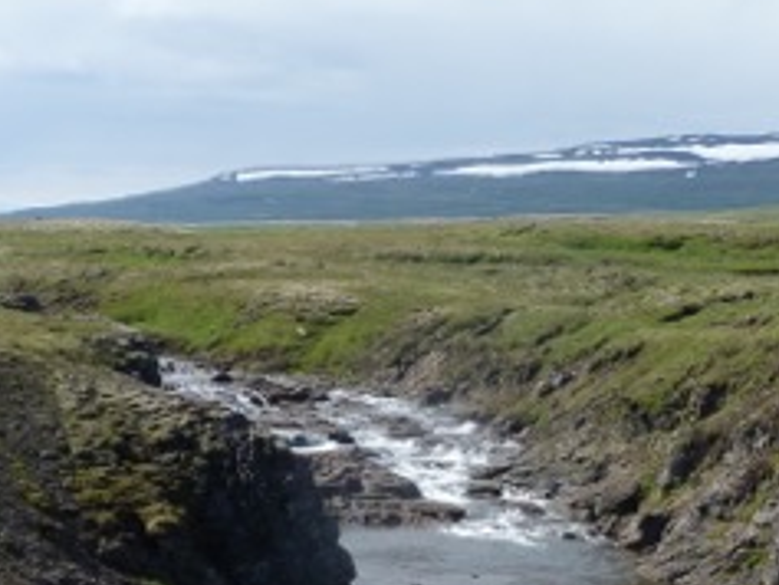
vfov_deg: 13.2
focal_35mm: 112
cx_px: 509
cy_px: 437
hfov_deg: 17.5
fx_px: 2522
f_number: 5.6
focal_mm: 9.2
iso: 80
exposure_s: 1/250
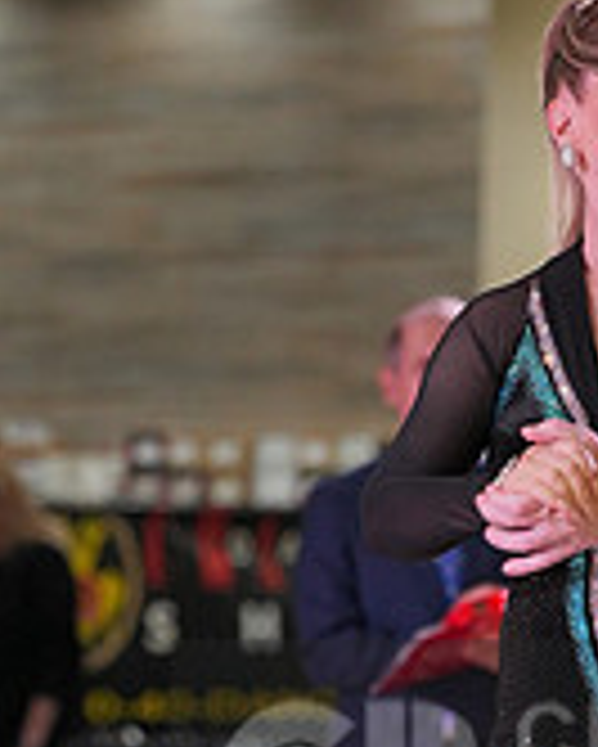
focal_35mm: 449
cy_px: 792
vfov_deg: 4.3
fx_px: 9924
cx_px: 794
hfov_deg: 3.4
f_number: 4
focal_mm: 137
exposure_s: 1/500
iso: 1600
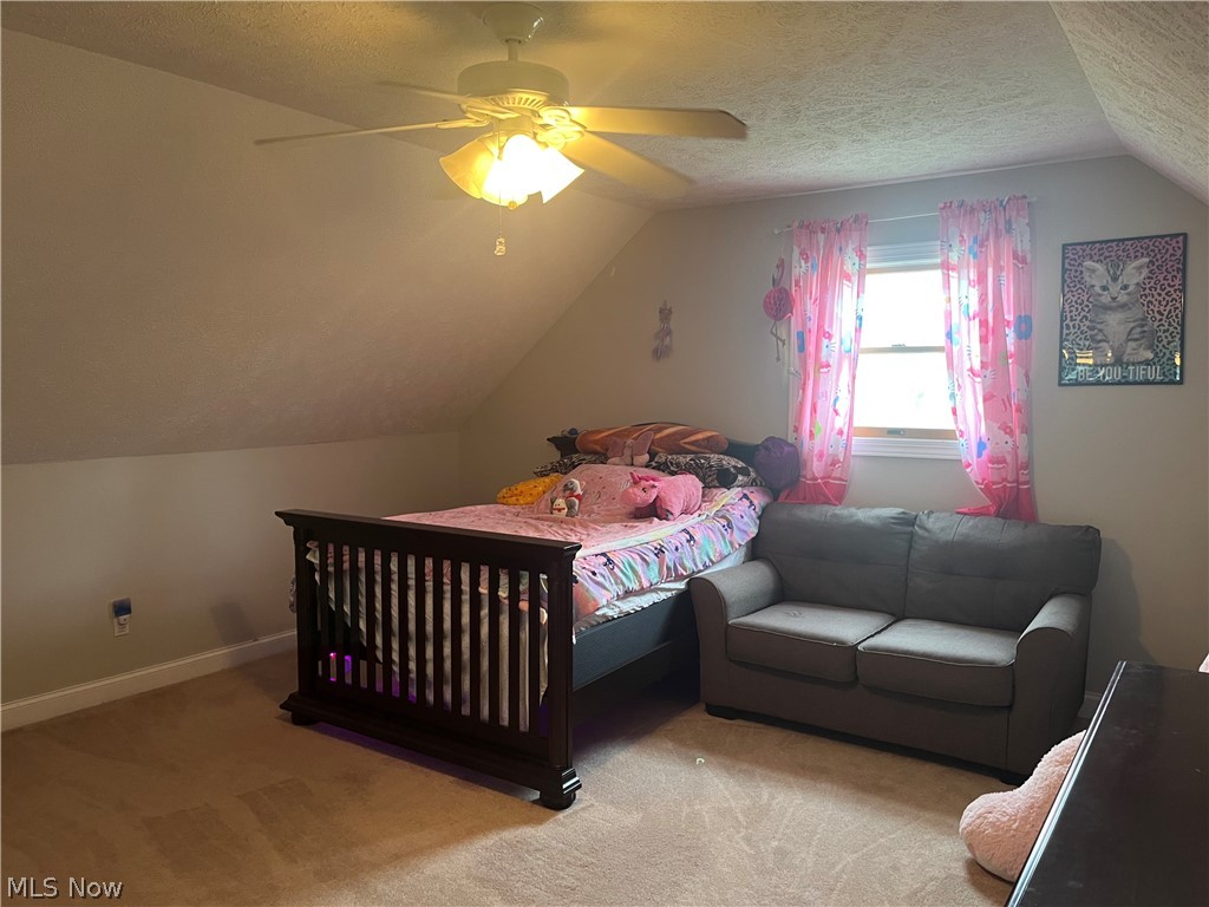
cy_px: 454
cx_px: 604
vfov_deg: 53.1
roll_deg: +0.9
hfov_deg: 67.3
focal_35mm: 26
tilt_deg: -4.8
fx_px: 908
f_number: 1.6
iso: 160
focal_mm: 5.1
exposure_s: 1/60
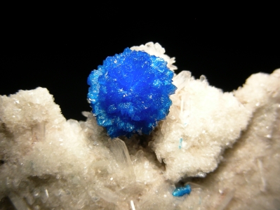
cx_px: 139
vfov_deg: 18.2
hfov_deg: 24.1
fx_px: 655
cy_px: 103
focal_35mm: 81
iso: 50
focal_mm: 13.2
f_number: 4
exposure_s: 1/152
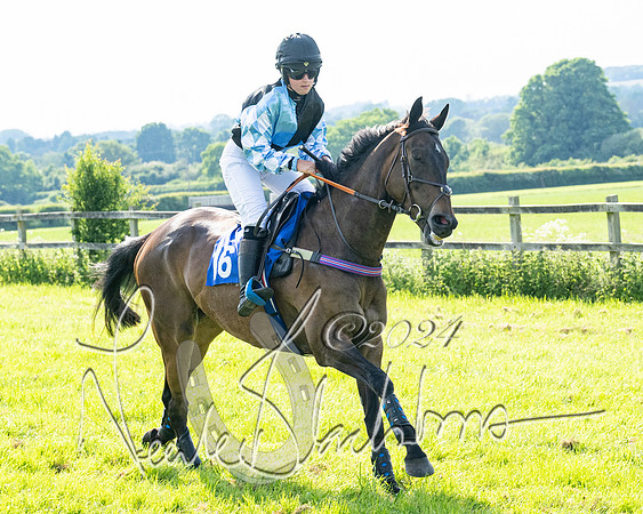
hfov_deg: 11.8
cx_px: 390
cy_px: 186
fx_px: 3109
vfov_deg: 9.4
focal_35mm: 163
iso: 400
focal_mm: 74
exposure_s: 1/2000
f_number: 5
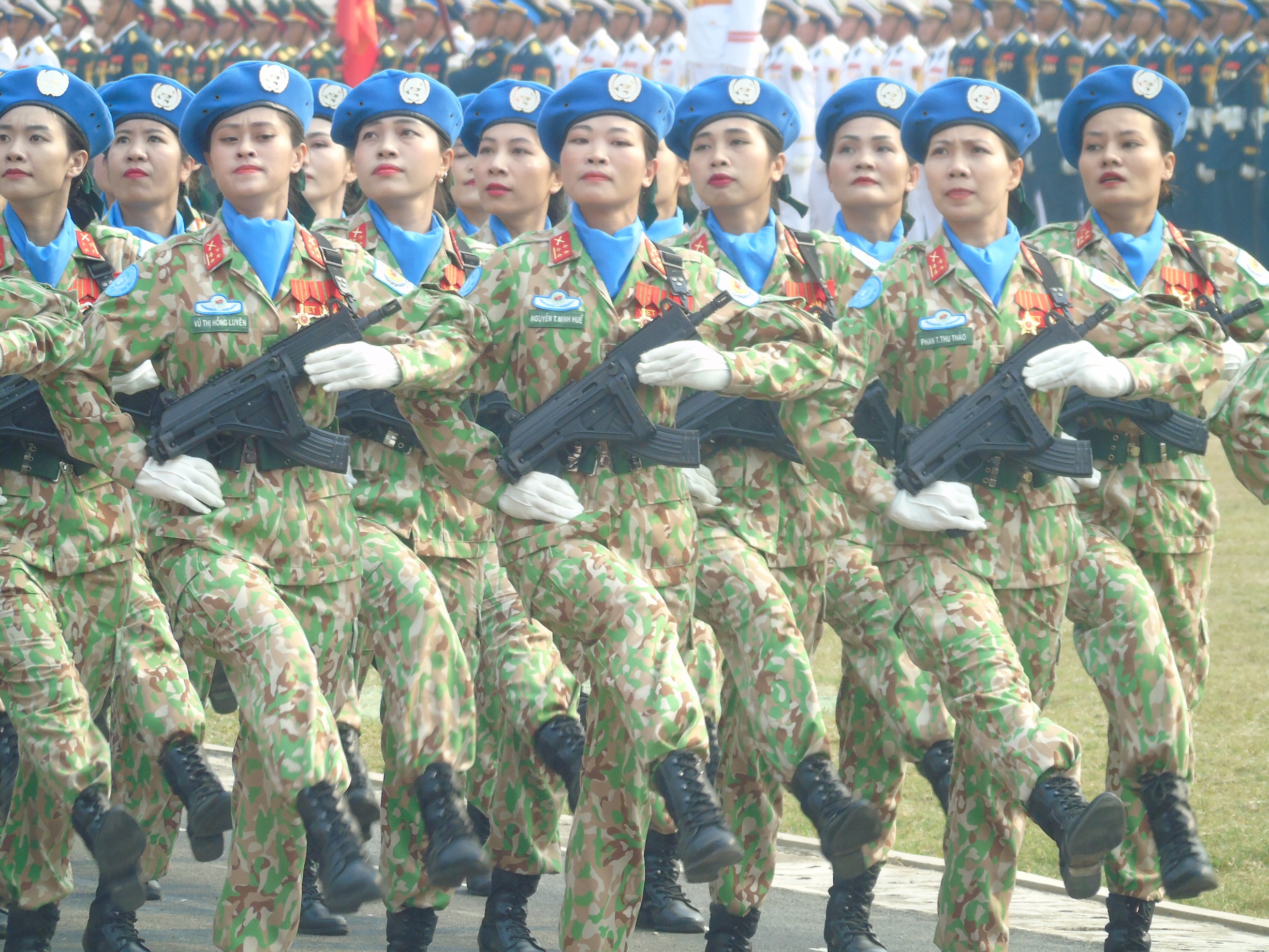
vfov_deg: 3.9
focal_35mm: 379
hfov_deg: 5.2
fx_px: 13894
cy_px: 457
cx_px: 612
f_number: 5.2
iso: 200
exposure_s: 1/250
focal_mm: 65
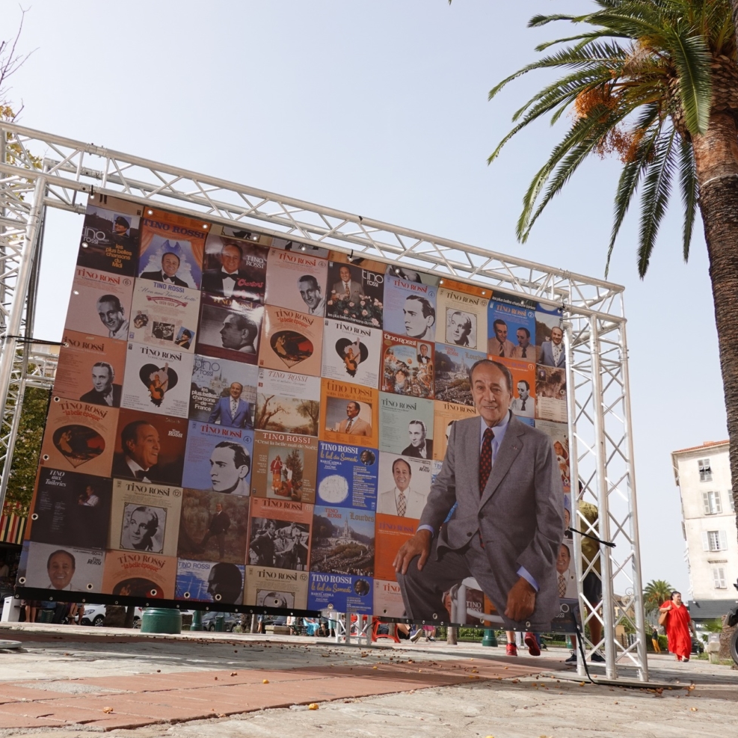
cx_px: 305
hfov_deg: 52.3
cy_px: 372
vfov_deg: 52.5
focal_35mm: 31
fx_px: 748
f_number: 4
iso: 100
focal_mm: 9
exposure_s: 1/640
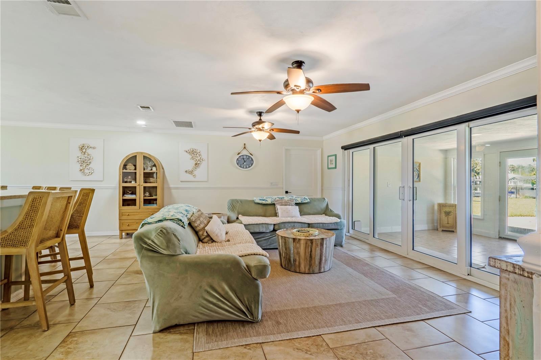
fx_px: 248
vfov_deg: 72.0
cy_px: 180
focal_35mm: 16
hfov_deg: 95.0
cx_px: 270
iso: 250
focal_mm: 11
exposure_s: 1/125
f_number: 9
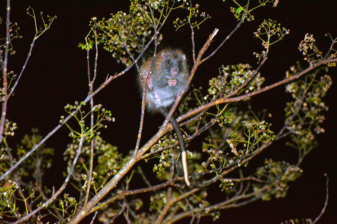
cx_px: 168
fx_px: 2808
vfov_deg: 4.6
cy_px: 112
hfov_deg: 6.9
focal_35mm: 300
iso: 3200
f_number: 5.3
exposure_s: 1/60
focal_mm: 200
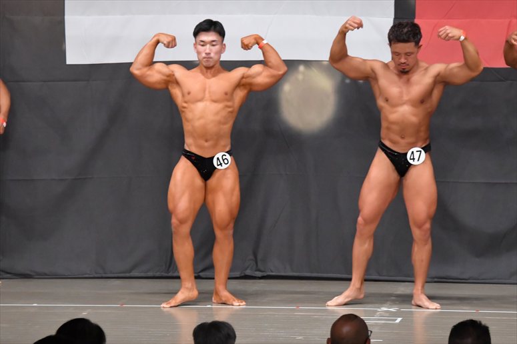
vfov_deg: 6.1
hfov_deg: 9.2
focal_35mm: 225
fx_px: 3230
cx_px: 258
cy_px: 172
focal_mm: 150
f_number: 5.6
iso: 6400
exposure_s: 1/400
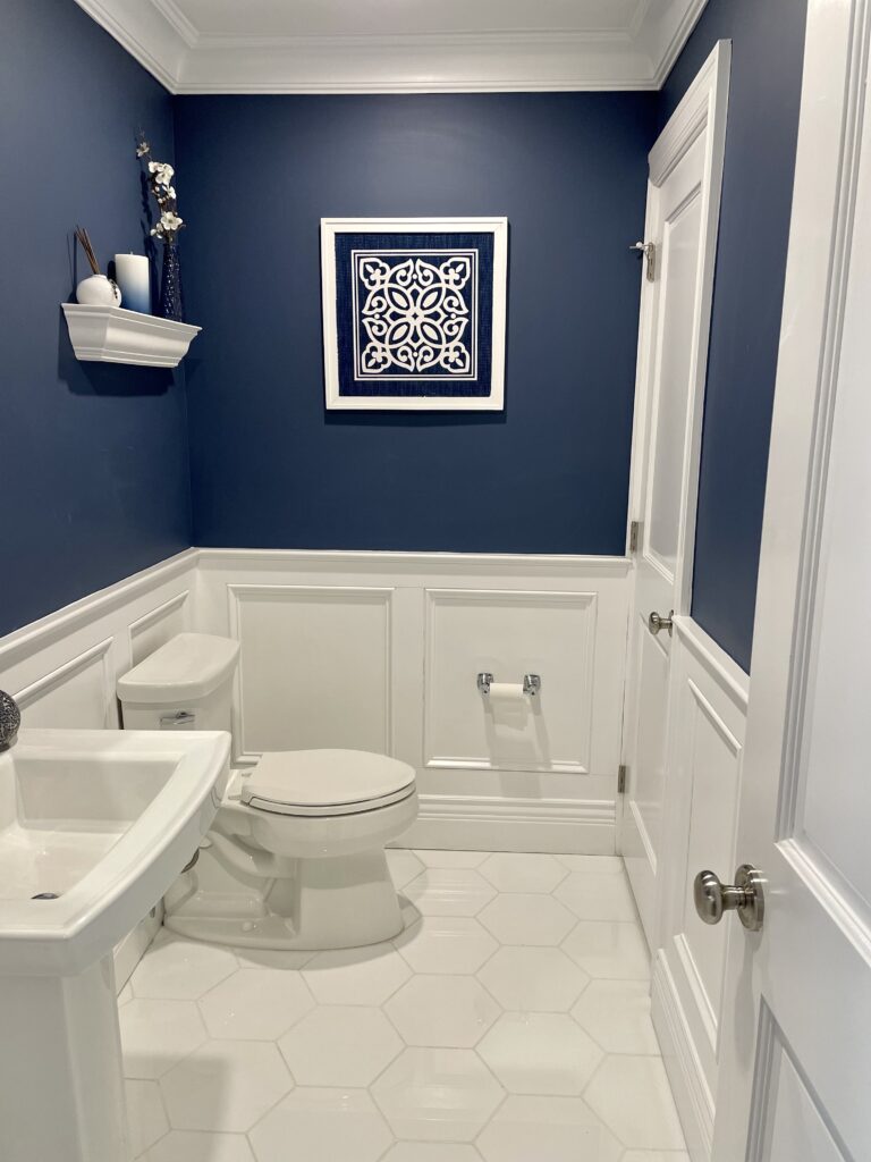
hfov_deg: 53.1
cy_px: 581
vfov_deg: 67.3
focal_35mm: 26
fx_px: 872
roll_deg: -0.9
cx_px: 436
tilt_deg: -11.0
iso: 100
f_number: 1.6
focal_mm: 4.2
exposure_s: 1/60
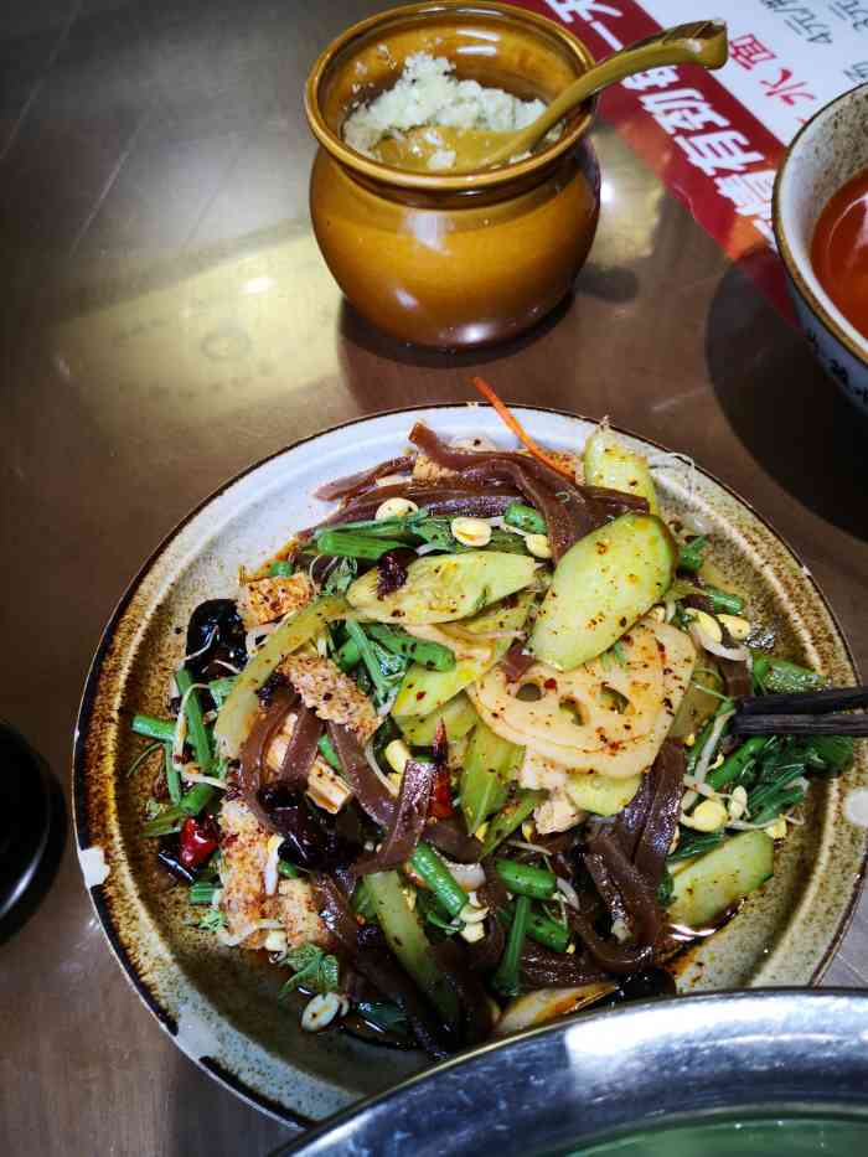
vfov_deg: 65.3
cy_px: 578
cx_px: 434
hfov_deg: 51.4
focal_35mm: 27
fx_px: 902
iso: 50
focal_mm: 3.95
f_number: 1.6
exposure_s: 1/50
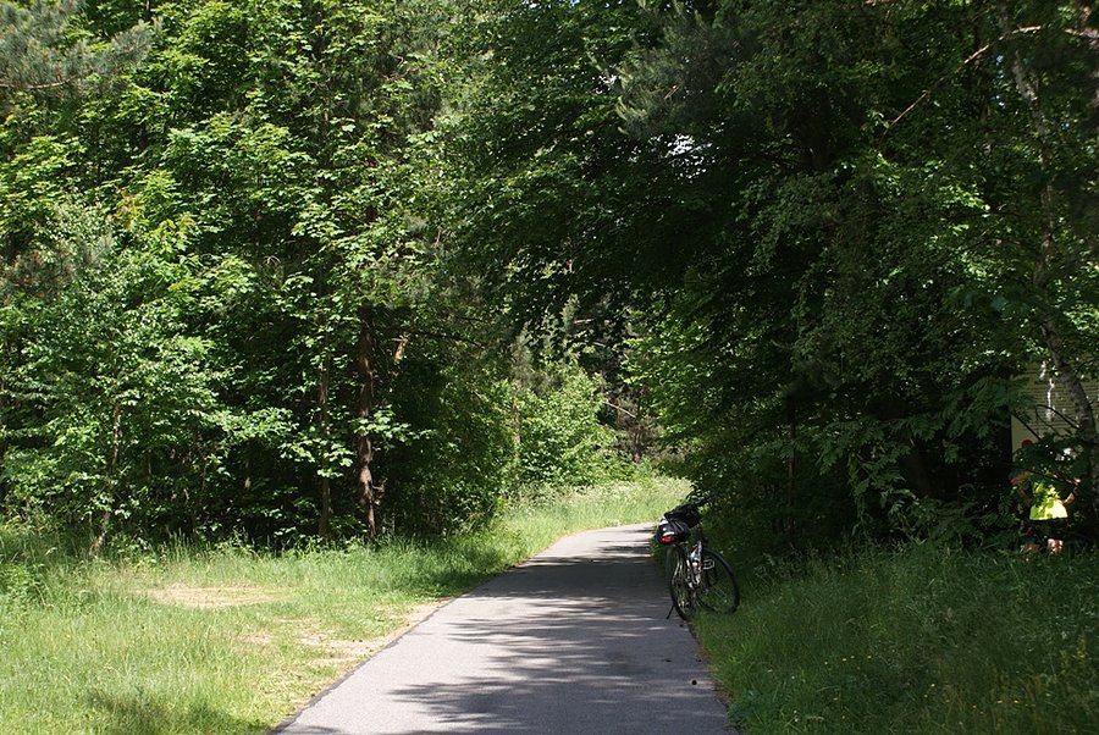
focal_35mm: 52
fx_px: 1604
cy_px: 368
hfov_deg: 37.8
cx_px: 550
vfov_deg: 25.8
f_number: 8
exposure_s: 1/125
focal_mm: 35
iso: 100
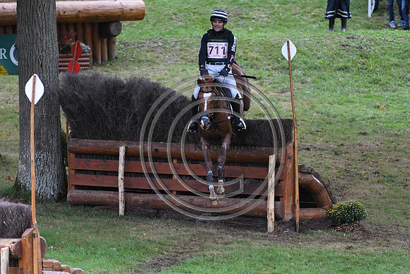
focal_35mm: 315
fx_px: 3588
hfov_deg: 6.5
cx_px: 205
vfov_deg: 4.4
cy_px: 137
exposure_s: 1/1250
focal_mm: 210
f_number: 4.5
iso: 2000
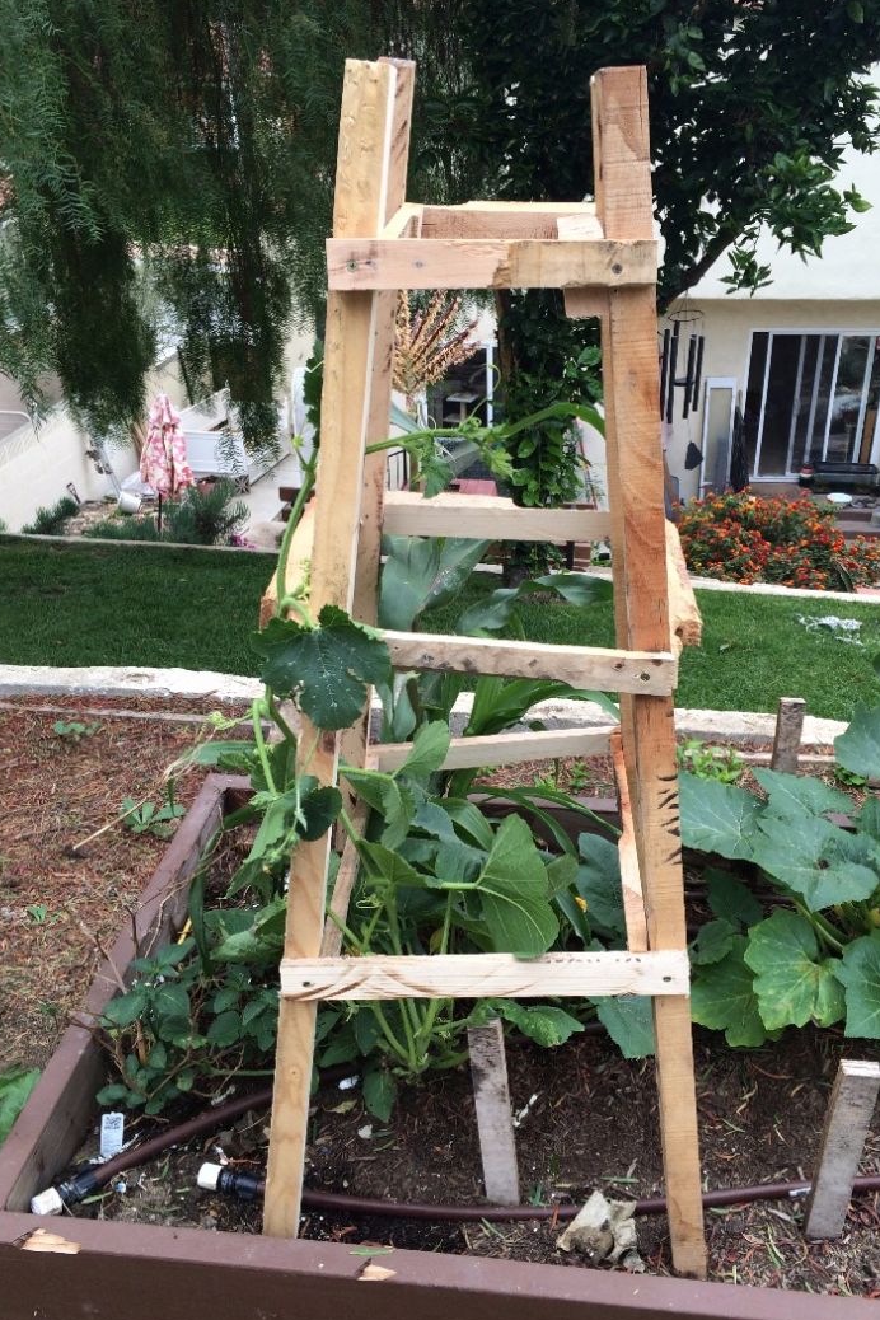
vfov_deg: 60.3
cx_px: 448
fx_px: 1137
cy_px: 673
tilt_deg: -28.4
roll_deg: +2.2
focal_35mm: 31
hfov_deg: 42.3
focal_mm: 4.15
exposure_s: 1/488
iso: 32
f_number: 2.2
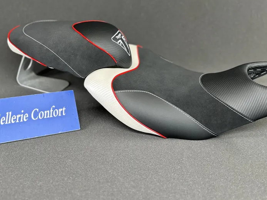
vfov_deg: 38.4
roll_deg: -1.5
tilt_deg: -23.4
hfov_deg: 50.1
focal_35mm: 37
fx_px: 285
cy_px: 74
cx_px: 125
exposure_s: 1/100
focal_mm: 6.86
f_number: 1.78
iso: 100
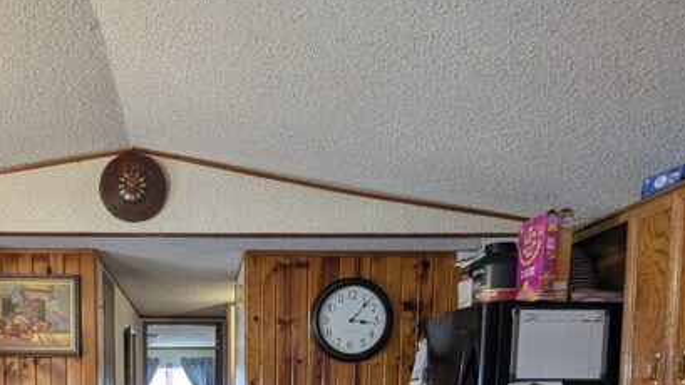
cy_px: 472
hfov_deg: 56.2
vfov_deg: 29.4
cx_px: 205
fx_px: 618
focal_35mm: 34
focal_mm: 2.23
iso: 70
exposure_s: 1/60
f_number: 1.95
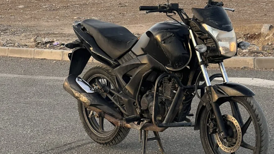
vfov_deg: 9.4
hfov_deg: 16.6
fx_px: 937
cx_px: 157
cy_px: 24
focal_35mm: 129
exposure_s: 1/99
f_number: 2.8
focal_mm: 9
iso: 32
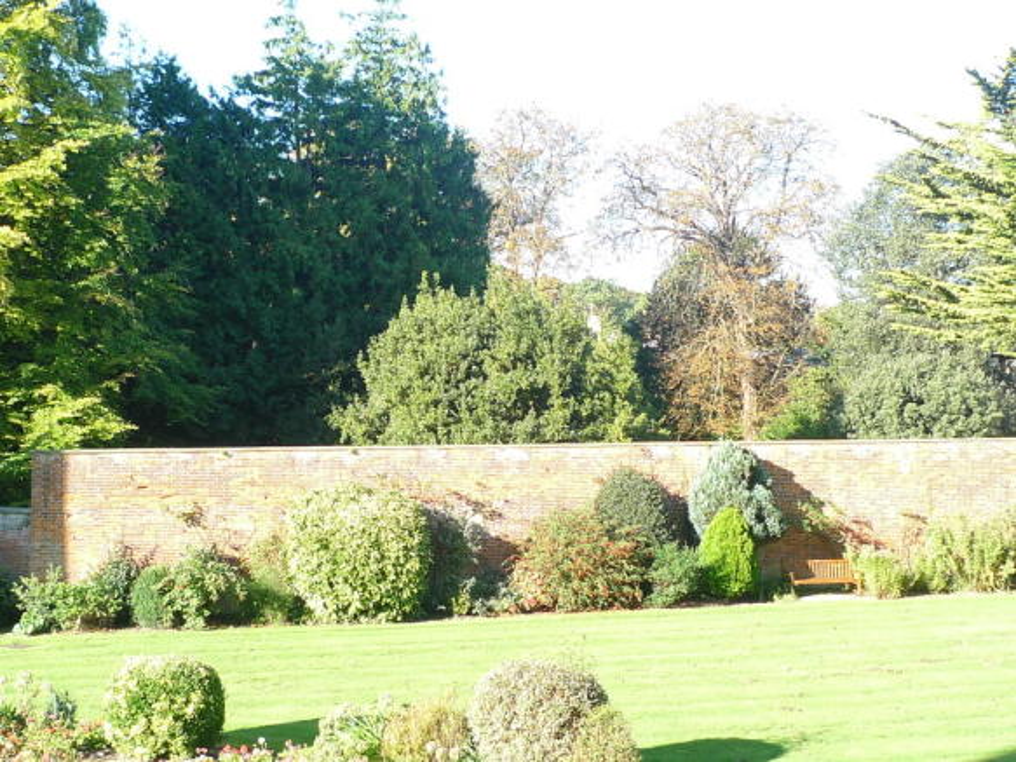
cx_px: 508
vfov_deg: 29.1
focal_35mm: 50
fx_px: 1467
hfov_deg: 38.2
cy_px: 381
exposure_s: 1/160
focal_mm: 5.9
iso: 80
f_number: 2.8
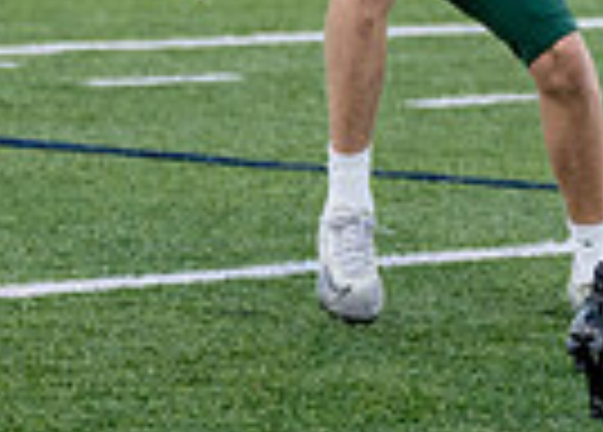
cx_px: 668
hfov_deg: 3.4
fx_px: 10166
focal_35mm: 593
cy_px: -459
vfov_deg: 2.4
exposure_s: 1/1250
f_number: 2.8
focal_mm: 88
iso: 500
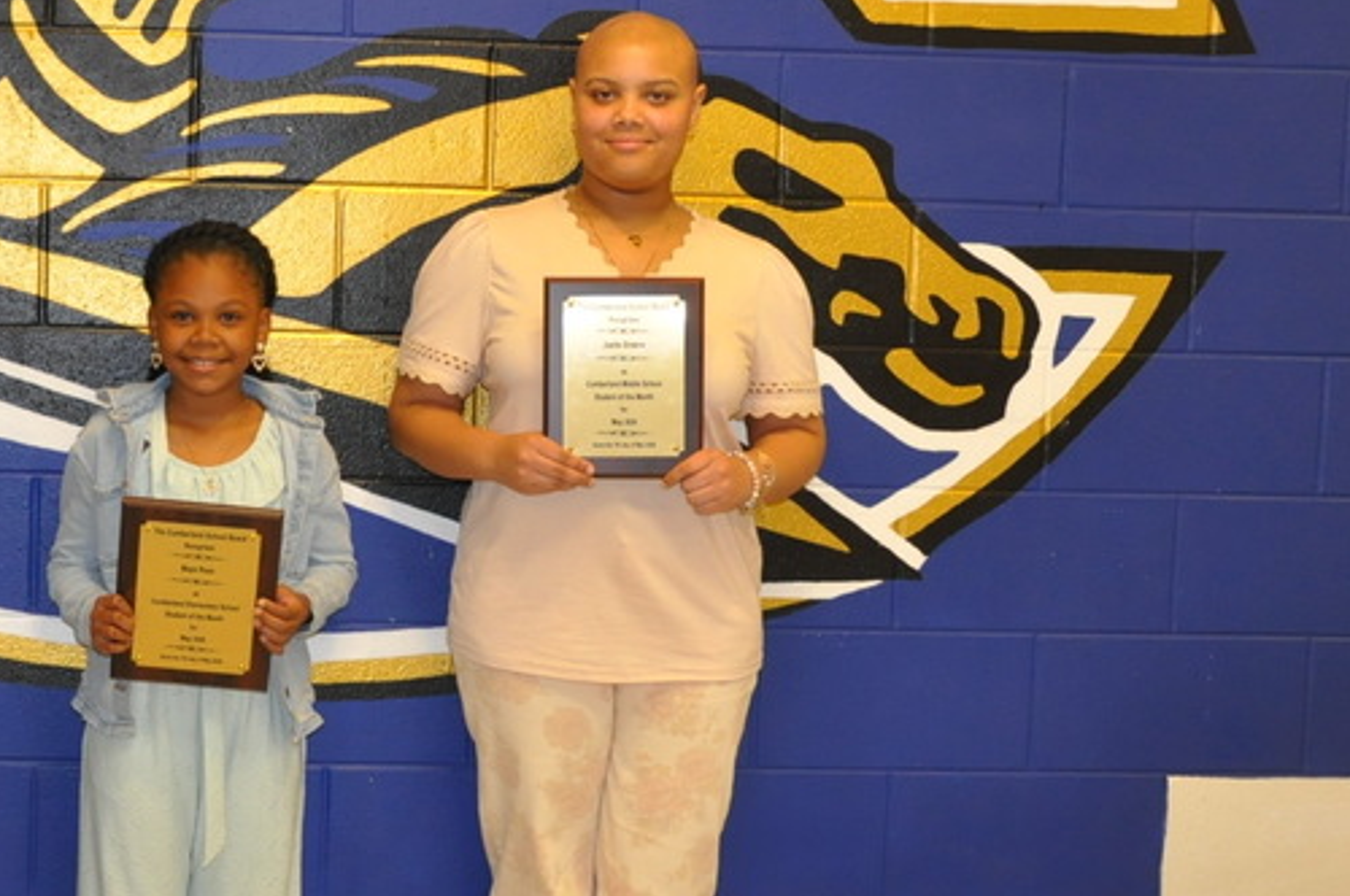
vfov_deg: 18.9
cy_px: 453
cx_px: 248
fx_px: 2696
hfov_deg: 27.5
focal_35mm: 72
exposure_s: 1/60
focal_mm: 24
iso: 800
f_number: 3.8
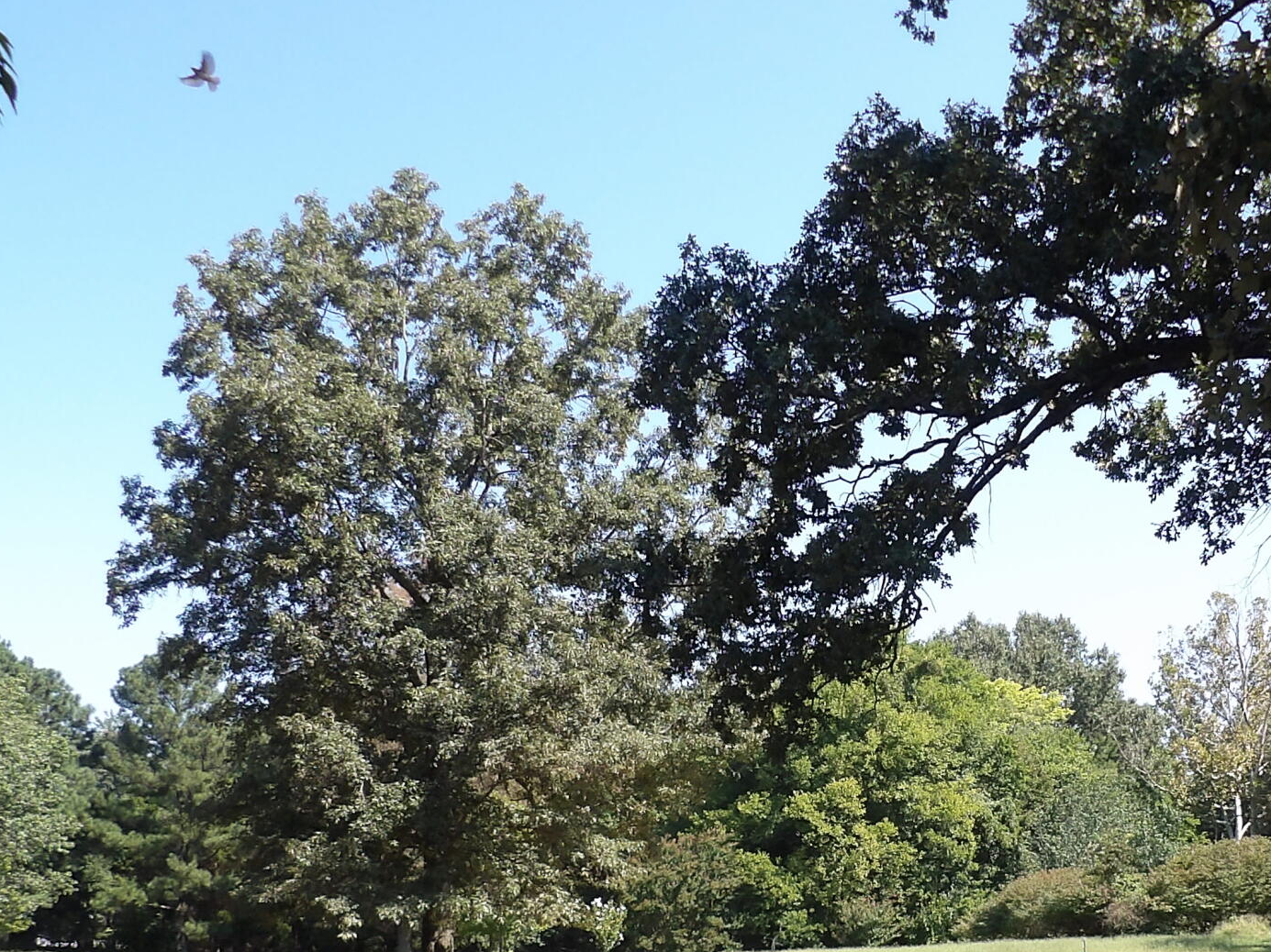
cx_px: 913
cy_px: 789
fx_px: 1909
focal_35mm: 52
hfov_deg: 36.2
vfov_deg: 27.4
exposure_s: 1/467
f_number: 2.8
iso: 100
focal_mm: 4.3
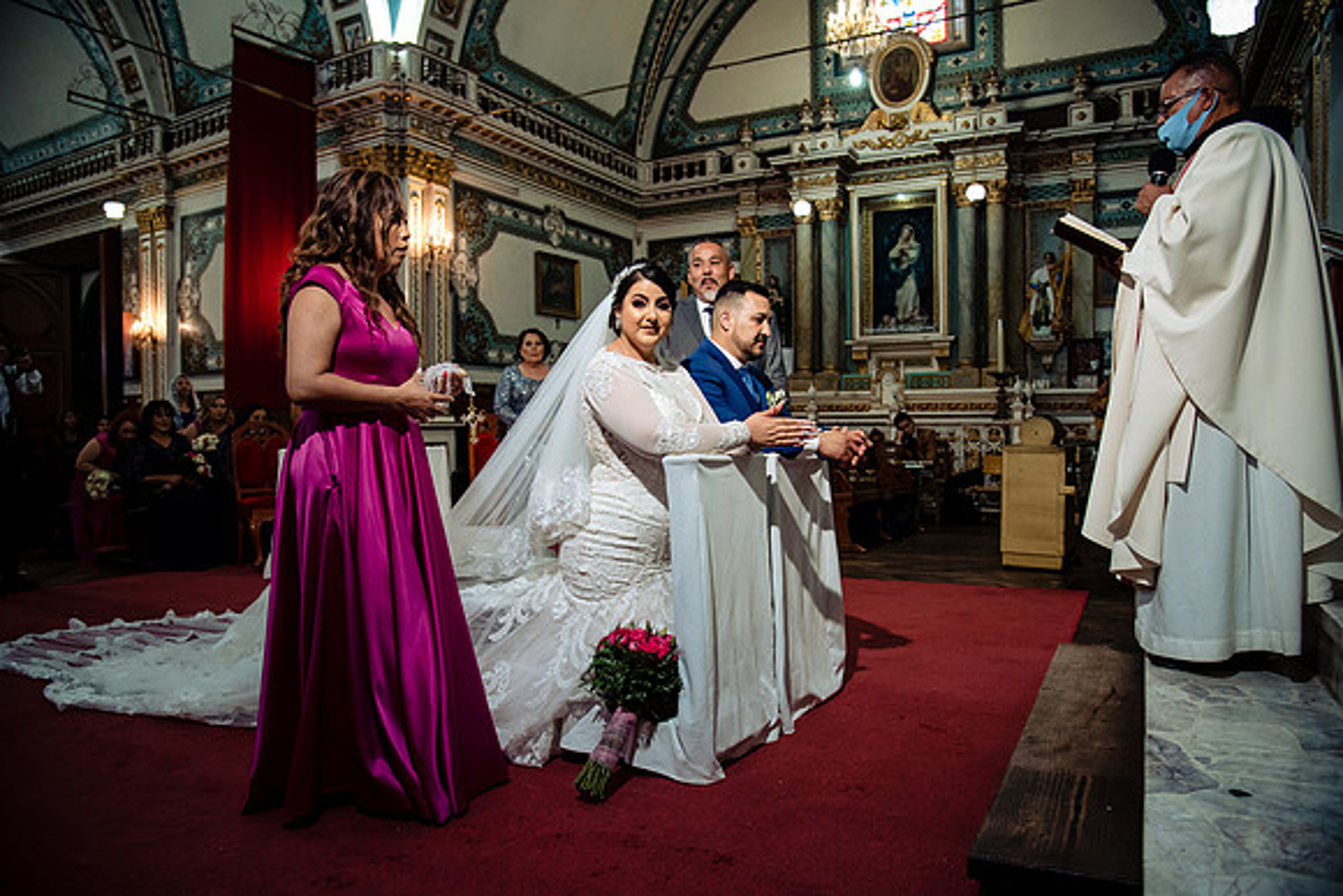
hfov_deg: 73.7
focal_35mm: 24
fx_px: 896
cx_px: 672
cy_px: 448
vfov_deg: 53.2
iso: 2000
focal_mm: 24
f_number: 5
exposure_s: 1/125
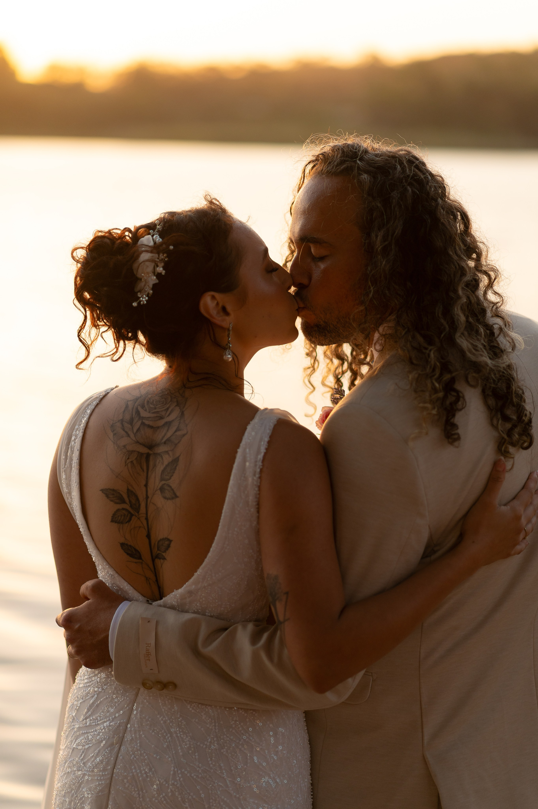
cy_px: 404
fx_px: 1908
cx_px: 269
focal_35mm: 85
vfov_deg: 23.9
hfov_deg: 16.0
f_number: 2
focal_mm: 85
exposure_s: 1/2000
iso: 400
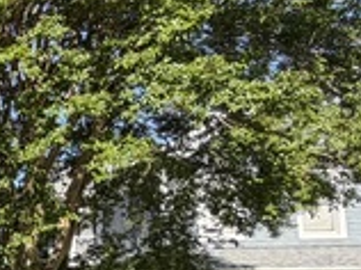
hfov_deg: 19.2
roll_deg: -0.1
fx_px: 739
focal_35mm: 71
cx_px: -320
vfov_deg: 20.1
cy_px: 261
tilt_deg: +7.1
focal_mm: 2.22
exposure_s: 1/502
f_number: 2.2
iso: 50
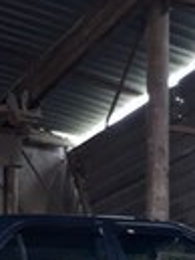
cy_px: 431
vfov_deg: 16.5
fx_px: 780
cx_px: 92
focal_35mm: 104
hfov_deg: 14.3
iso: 80
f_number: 1.9
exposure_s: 1/33
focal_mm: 3.6
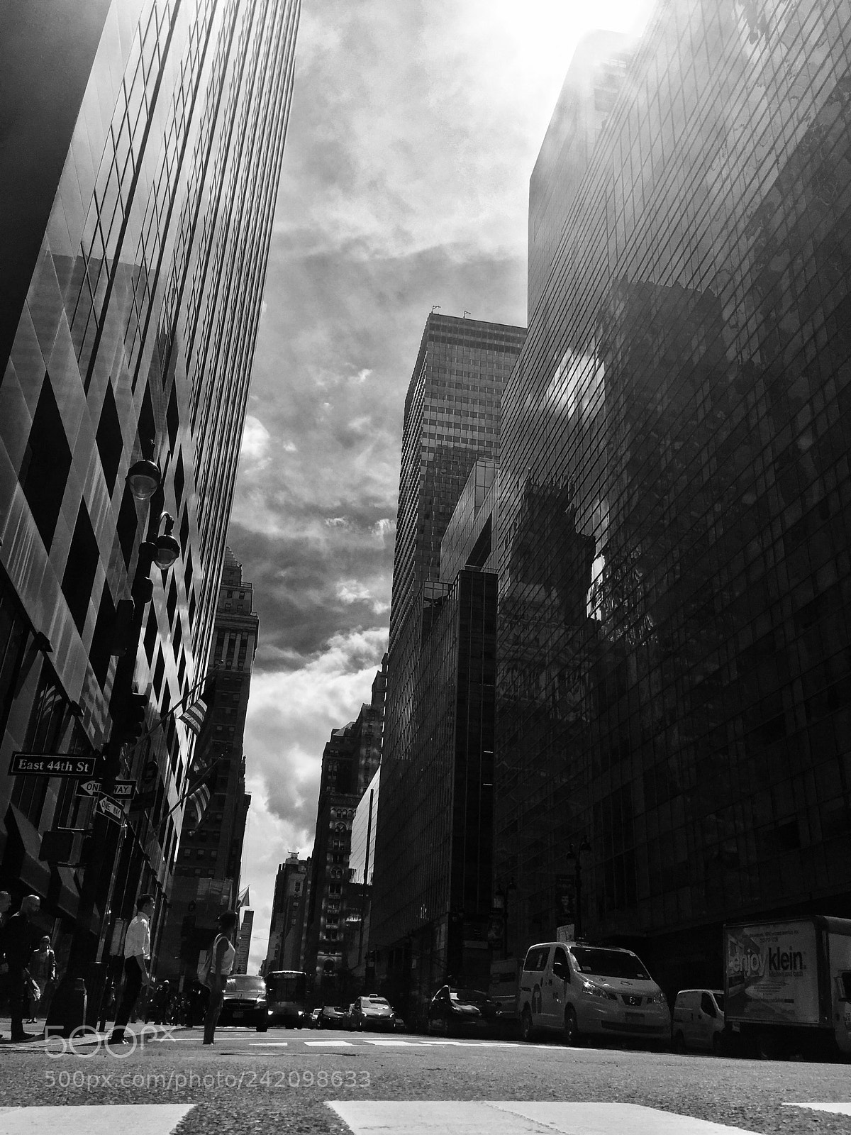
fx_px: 951
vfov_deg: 61.7
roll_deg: -3.1
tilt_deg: +25.7
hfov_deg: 48.2
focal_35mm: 29
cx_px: 426
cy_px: 568
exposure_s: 1/7937
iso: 32
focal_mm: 4.15
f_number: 2.2
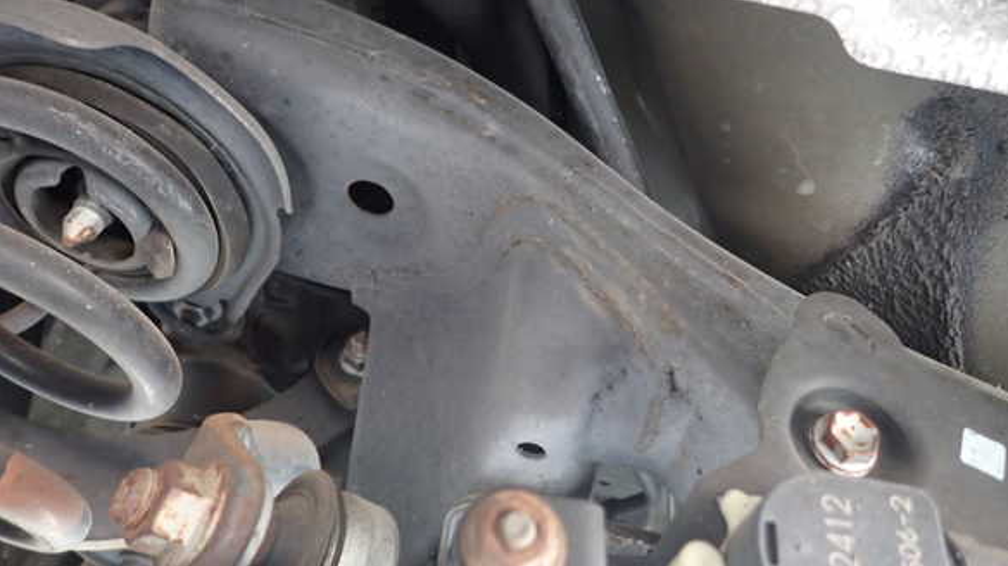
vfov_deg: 41.4
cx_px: 516
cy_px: 264
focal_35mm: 28
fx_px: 748
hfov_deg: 67.9
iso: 640
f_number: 2
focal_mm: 4.5
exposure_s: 1/30
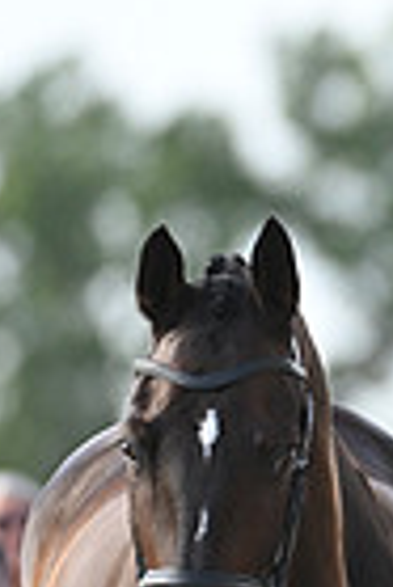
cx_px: 854
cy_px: 462
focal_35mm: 1672
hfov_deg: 0.8
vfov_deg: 1.2
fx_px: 27309
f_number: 5
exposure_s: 1/1600
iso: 1400
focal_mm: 400
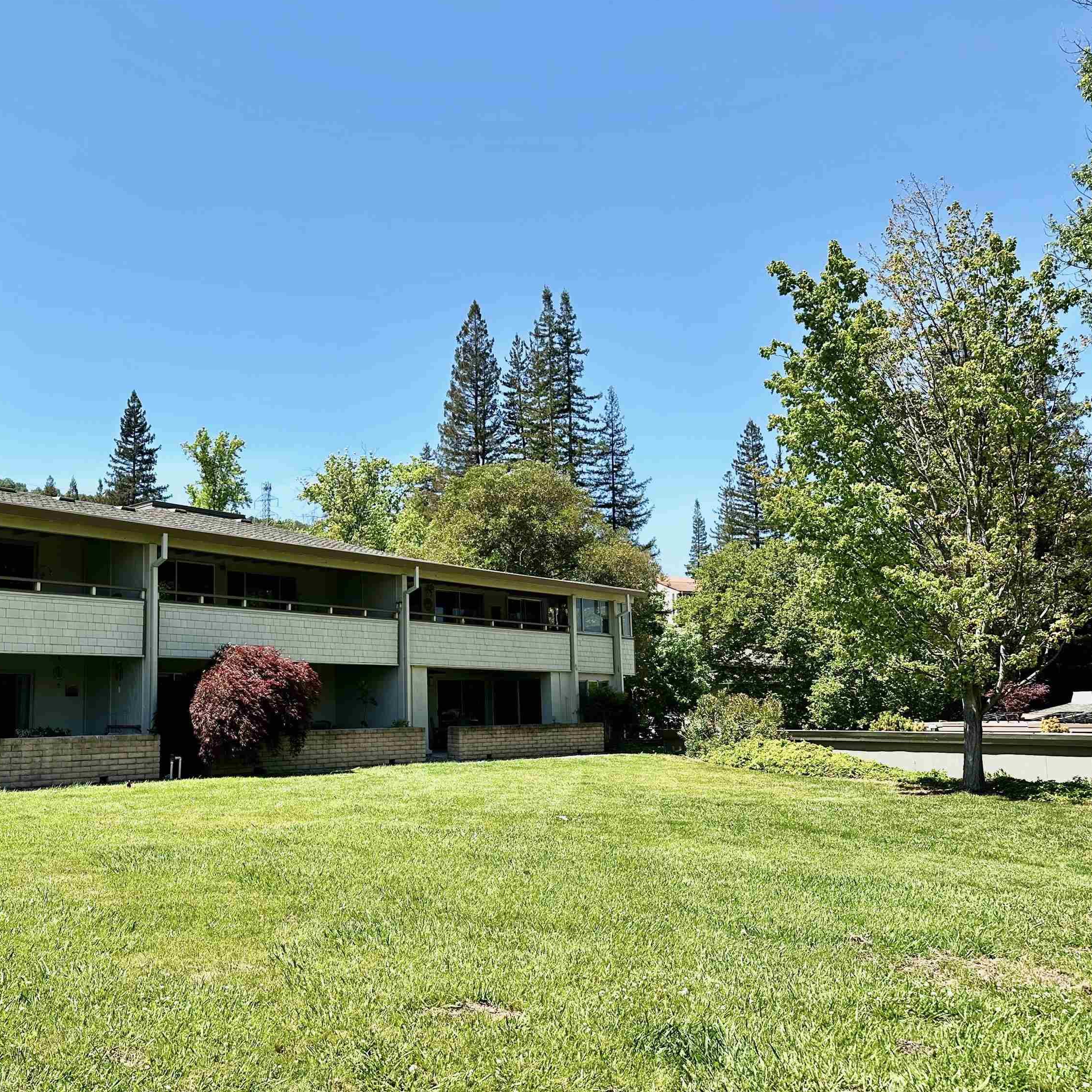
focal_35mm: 29
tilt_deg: +7.0
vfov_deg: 55.6
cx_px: 360
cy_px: 556
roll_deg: +0.8
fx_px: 1035
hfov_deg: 54.4
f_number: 1.78
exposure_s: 1/1988
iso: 80
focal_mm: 6.86
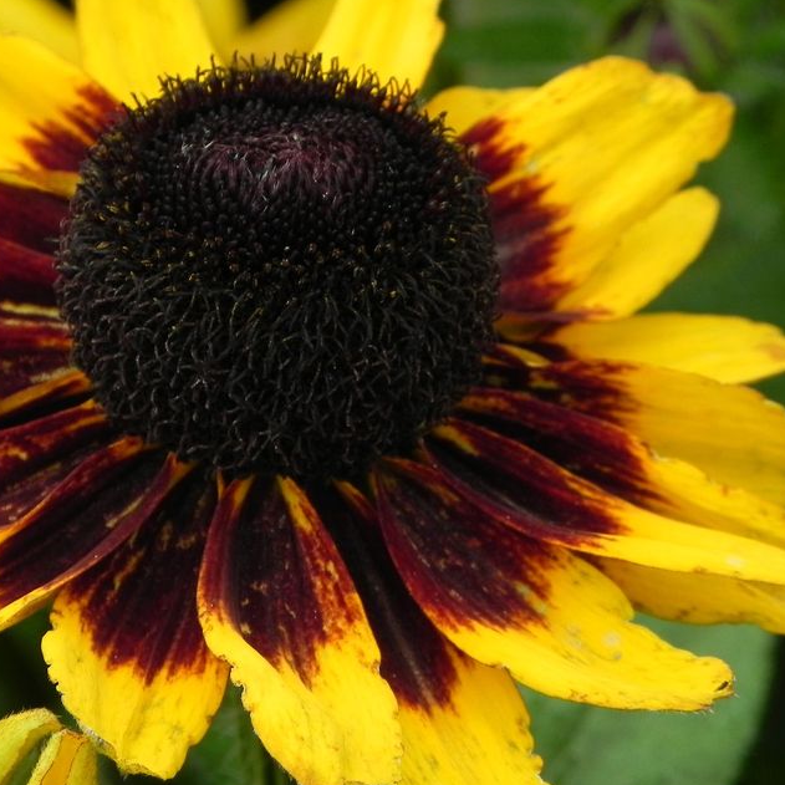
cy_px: 381
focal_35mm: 242
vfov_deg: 7.2
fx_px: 6209
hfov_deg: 7.2
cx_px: 249
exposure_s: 1/320
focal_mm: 28.8
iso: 160
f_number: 5
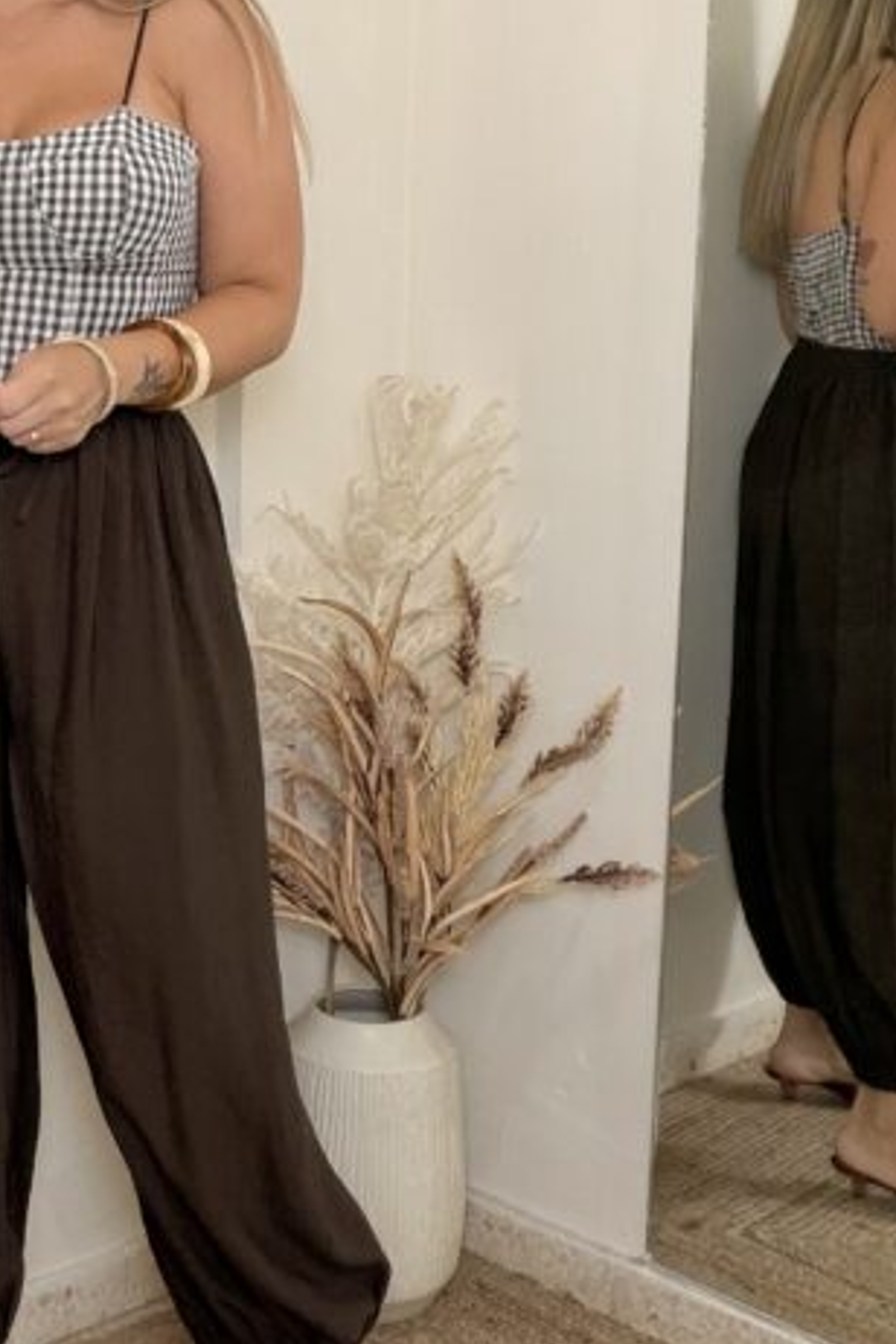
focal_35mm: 54
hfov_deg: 24.3
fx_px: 2016
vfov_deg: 36.7
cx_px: 67
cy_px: 512
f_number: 1.9
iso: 160
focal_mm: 2.71
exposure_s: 1/60
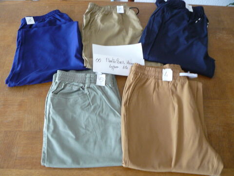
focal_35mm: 36
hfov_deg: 51.4
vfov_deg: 39.7
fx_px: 243
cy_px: 88
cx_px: 117
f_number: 2.8
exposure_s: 1/13
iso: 200
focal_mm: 6
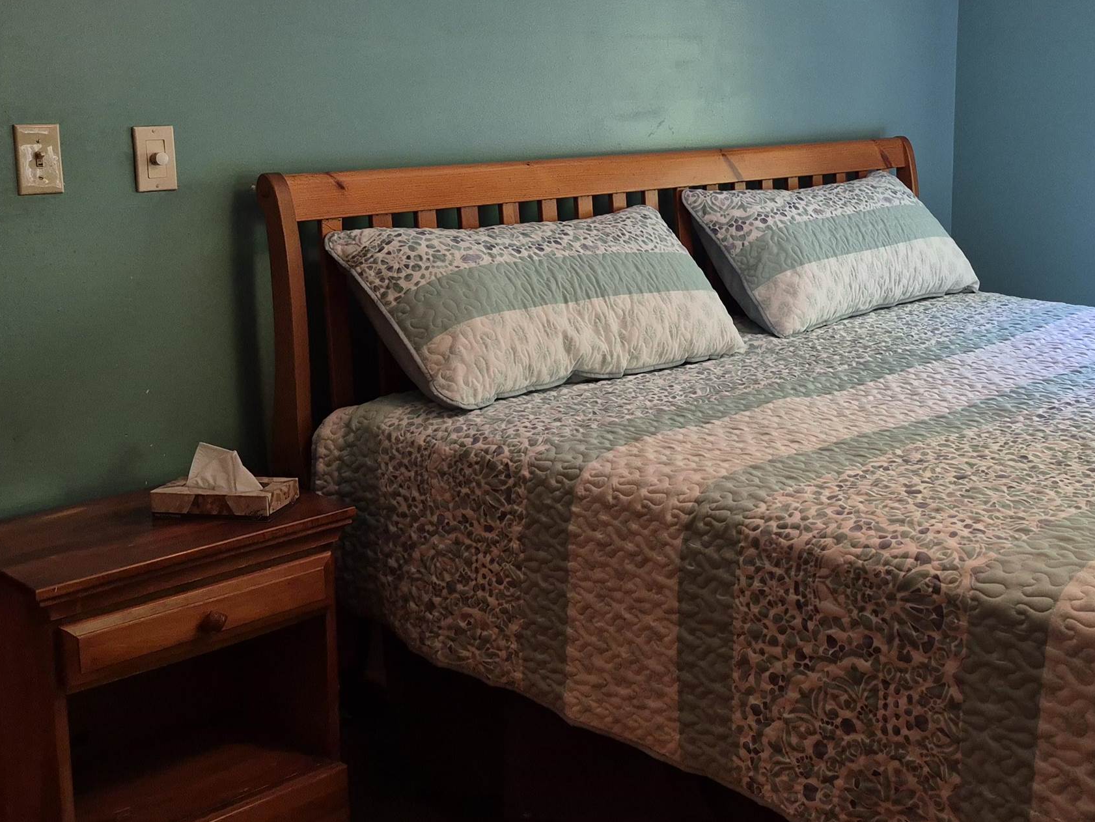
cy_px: 296
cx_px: 816
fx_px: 1329
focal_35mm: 42
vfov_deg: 34.1
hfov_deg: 43.4
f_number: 1.8
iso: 200
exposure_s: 1/120
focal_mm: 5.4
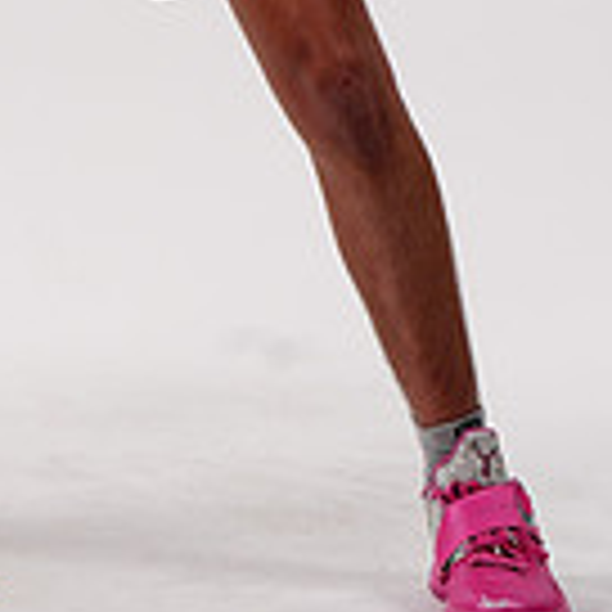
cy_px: -500
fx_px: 9001
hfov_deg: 3.9
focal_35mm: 450
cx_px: 20
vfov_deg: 3.9
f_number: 9
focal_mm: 124
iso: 200
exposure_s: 1/500
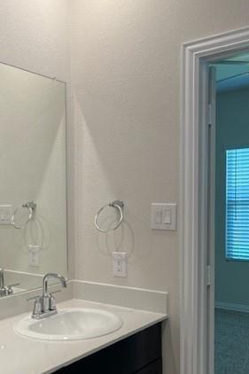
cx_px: 43
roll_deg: +1.3
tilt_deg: -2.3
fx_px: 426
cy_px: 229
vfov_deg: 47.1
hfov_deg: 31.6
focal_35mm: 41
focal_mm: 5.7
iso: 50
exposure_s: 1/120
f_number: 1.5
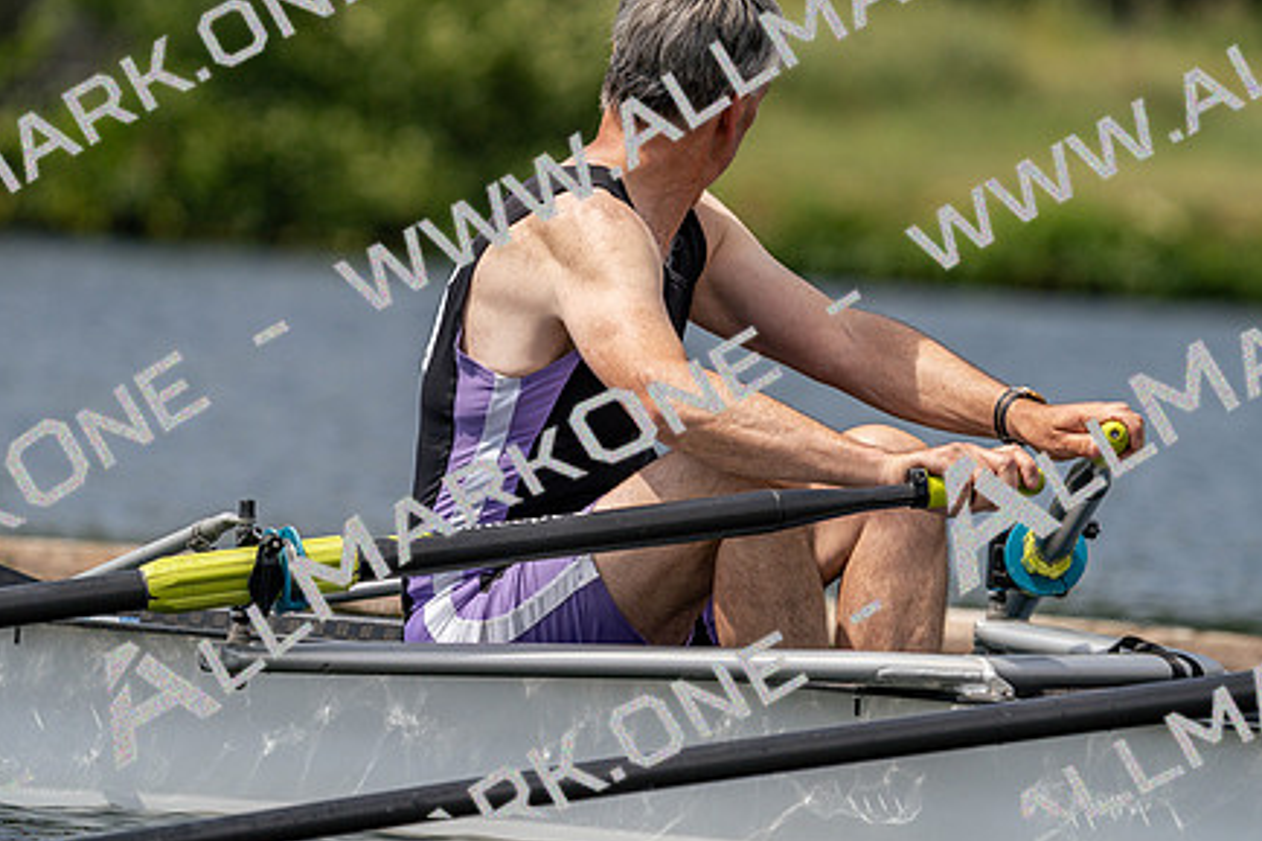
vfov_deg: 2.6
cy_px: 319
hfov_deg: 3.9
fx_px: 18747
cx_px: 695
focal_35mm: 535
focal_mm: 400
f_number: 6.3
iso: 200
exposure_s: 1/1600
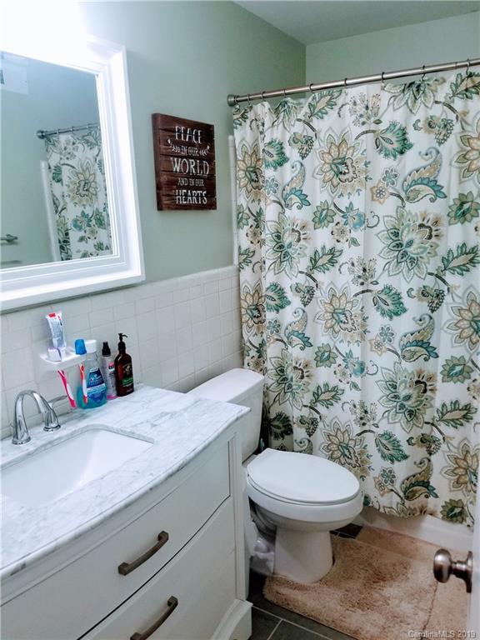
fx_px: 481
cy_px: 320
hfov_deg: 53.1
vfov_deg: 67.3
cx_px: 240
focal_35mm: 26
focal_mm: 4.25
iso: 160
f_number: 1.7
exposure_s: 1/60
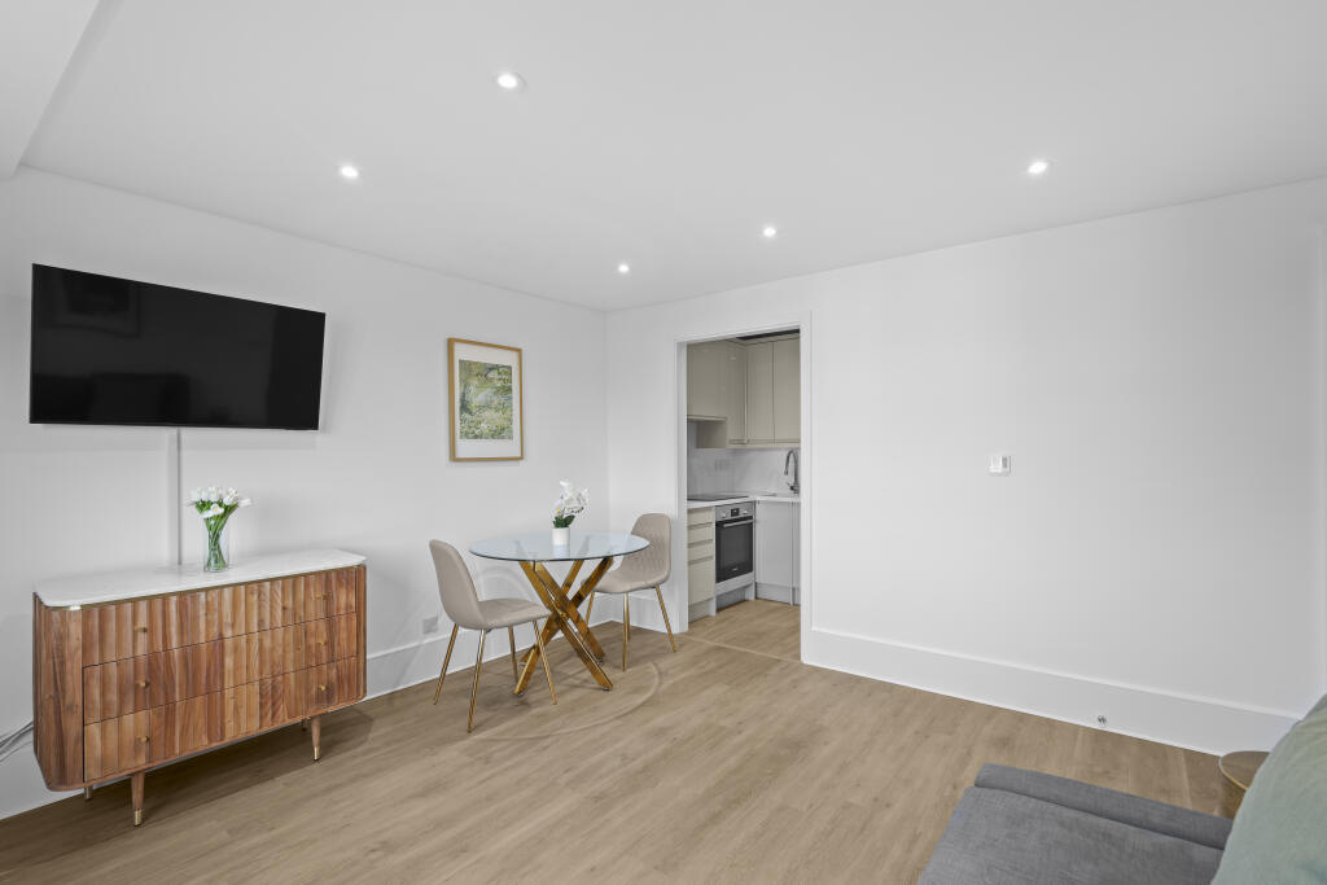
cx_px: 664
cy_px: 442
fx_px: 590
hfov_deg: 96.7
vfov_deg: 73.8
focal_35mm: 16
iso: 400
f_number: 7.1
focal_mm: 16
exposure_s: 1/1.67
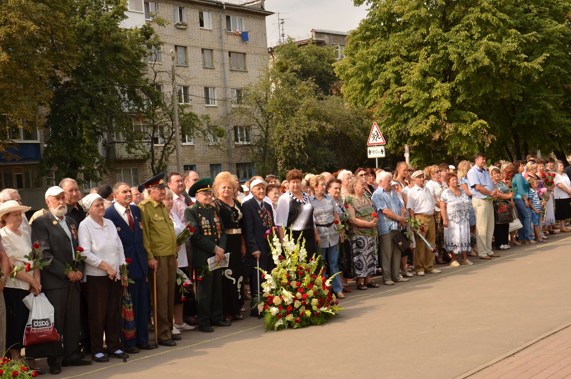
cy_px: 192
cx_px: 291
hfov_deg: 40.4
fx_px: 776
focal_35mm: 49
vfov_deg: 27.4
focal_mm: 30
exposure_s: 1/125
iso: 160
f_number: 11
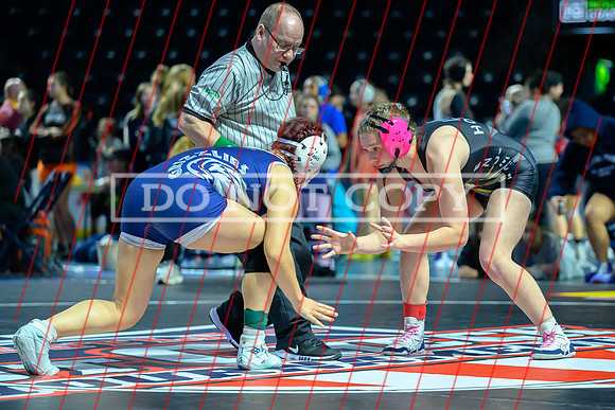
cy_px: 240
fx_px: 2269
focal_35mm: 133
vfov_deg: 10.3
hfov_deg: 15.4
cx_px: 383
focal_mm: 104
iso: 4000
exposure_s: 1/800
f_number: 2.8
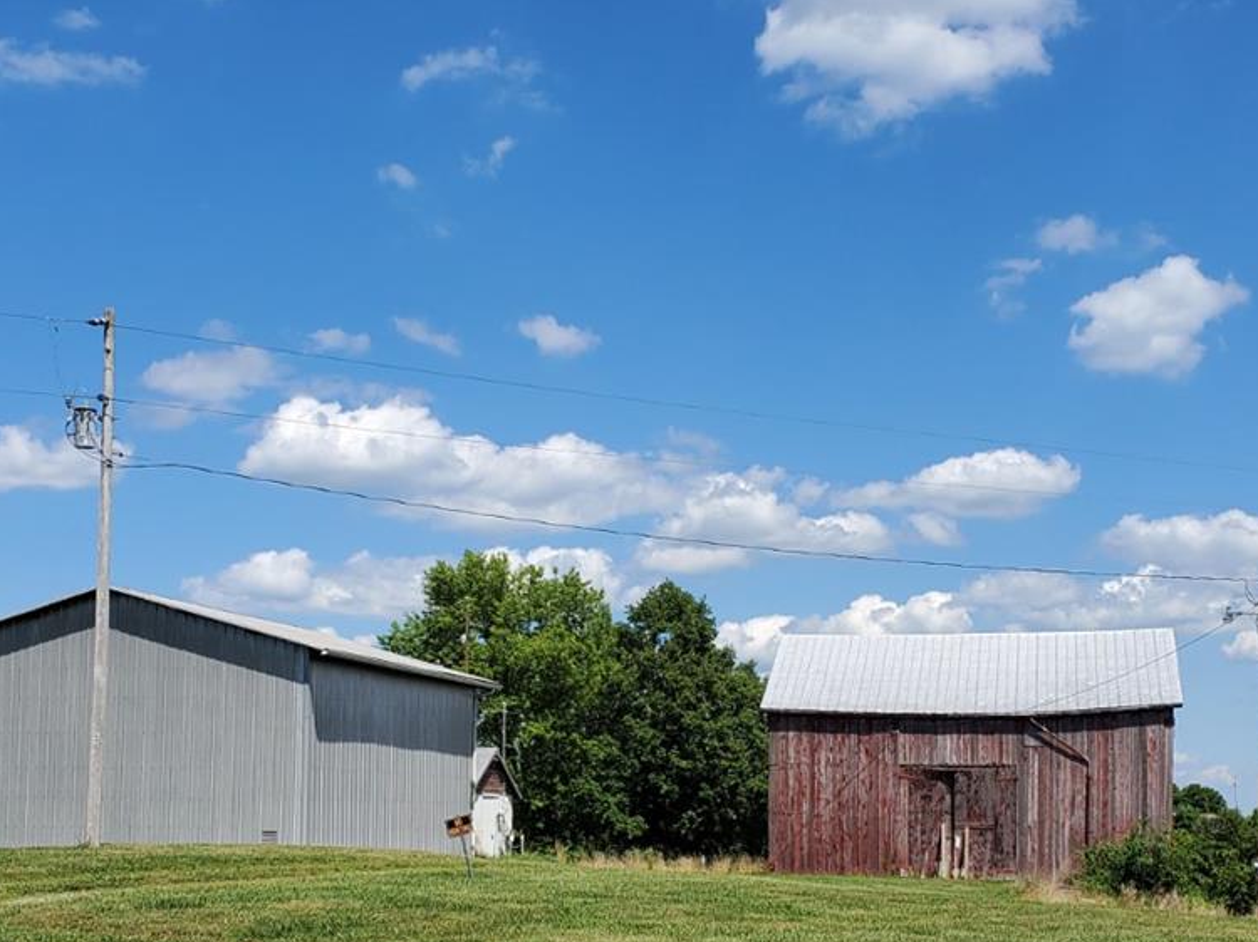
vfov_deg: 27.7
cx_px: 528
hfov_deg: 36.7
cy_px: 670
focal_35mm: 52
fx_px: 1889
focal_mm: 4.3
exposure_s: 1/2198
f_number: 2.4
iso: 50
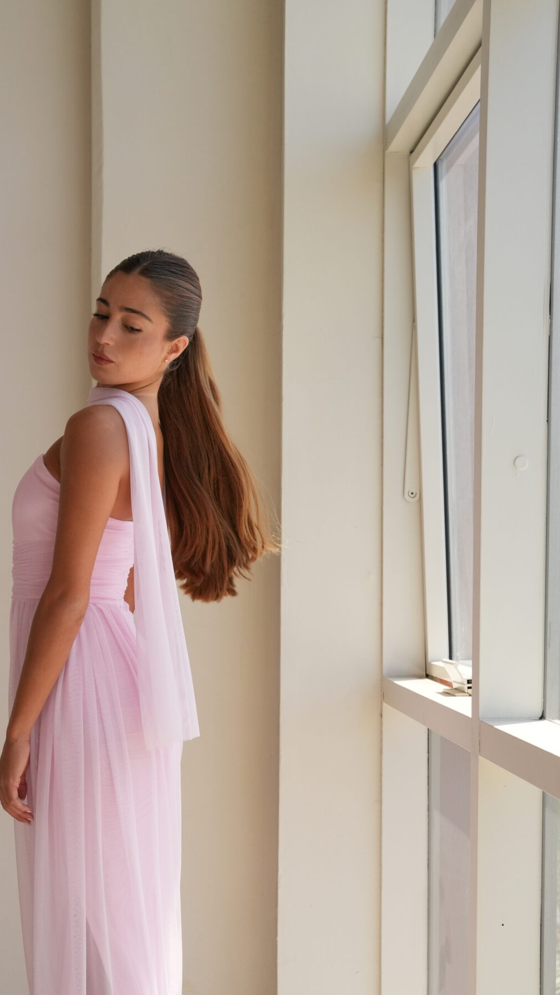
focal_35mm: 63
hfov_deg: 18.8
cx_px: 118
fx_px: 1675
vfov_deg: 32.8
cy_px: 683
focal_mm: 42.3
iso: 800
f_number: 6.3
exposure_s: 1/400
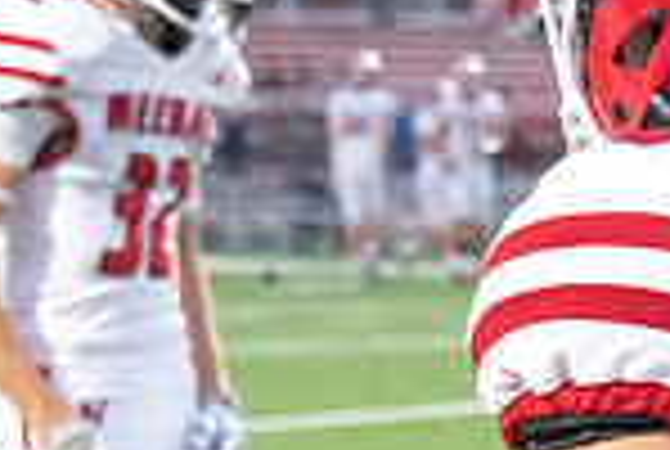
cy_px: 484
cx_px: 728
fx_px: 6657
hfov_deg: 5.7
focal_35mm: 357
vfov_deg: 3.9
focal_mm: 92
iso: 10000
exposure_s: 1/320
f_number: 7.1
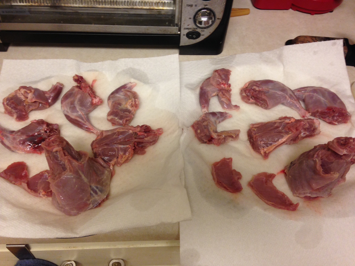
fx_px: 338
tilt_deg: -54.6
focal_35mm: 33
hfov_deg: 55.4
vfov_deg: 42.9
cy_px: 133
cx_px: 178
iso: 80
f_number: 2.4
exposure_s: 1/20
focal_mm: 4.12
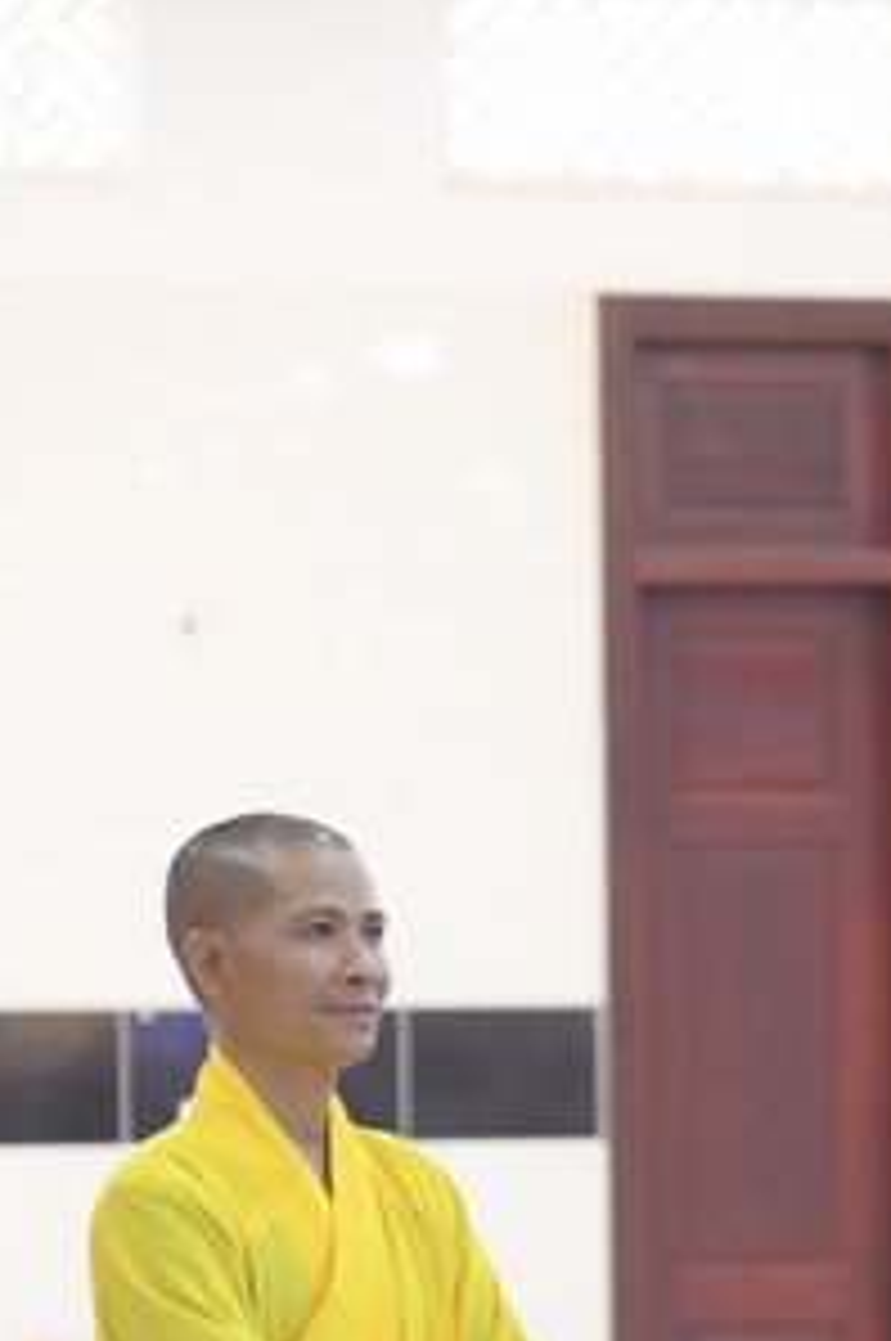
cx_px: 922
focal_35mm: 214
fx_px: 7963
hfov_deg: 6.4
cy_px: 1305
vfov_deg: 9.6
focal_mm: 98
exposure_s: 1/100
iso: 3200
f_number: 4
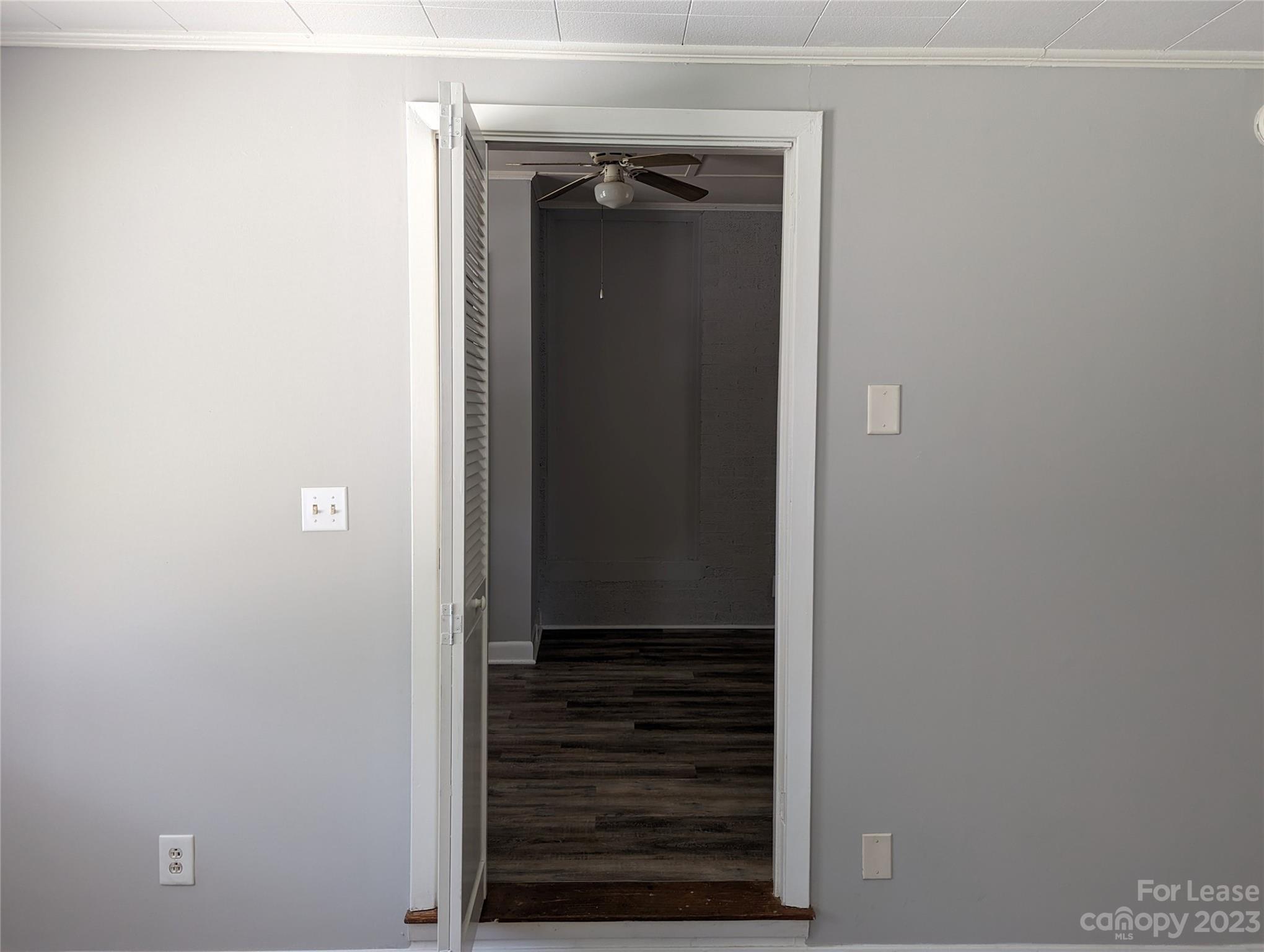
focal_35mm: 24
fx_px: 878
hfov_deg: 71.5
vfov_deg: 56.9
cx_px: 632
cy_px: 476
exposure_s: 1/46.5
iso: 87
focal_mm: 6.81
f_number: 1.85
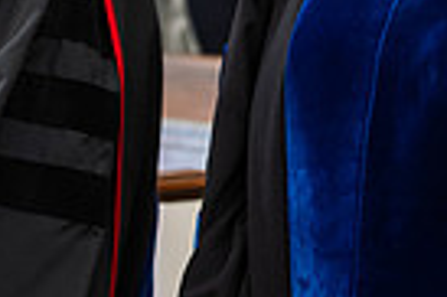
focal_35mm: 297
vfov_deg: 4.6
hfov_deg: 6.9
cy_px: -139
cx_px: 564
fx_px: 3683
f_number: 3.5
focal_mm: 70
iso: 1250
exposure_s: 1/200
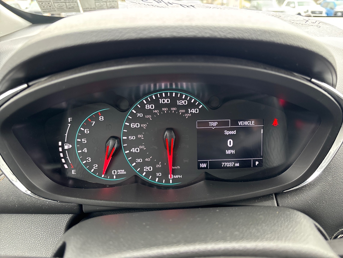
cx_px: 172
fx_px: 258
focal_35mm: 26
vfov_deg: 53.1
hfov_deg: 67.3
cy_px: 129
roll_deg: +0.8
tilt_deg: -24.5
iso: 320
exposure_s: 1/60
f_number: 1.6
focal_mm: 5.96
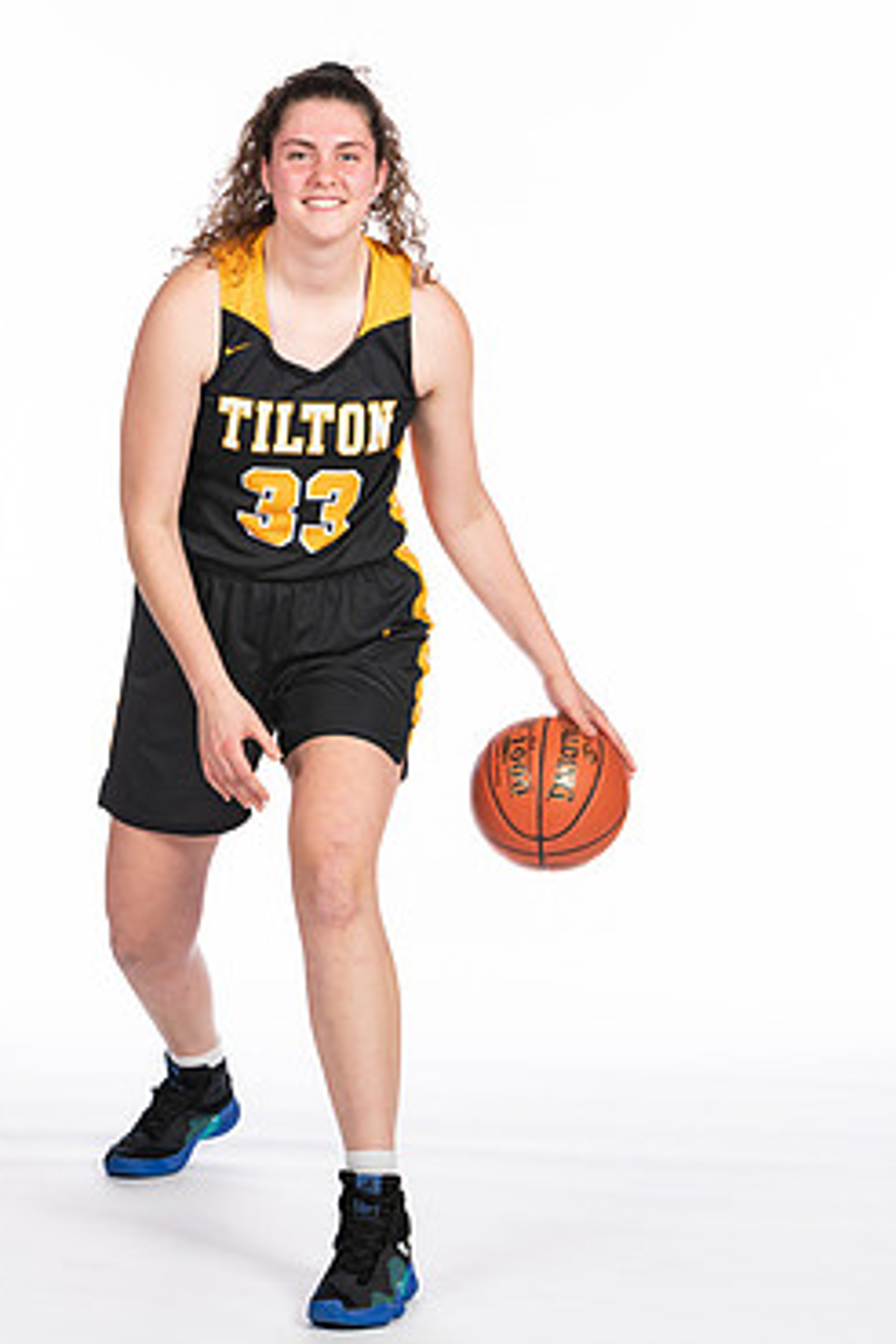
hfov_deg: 10.7
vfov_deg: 16.0
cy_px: 616
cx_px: 375
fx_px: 4778
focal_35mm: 128
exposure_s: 1/100
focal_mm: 70
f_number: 5
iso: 100
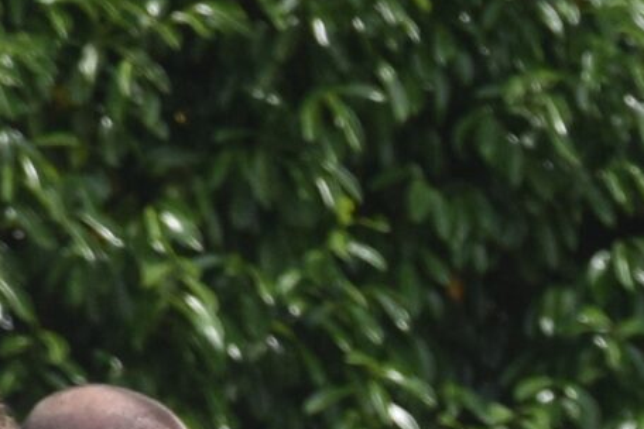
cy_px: 989
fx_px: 15809
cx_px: 1480
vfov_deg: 1.6
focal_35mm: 884
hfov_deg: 2.3
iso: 400
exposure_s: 1/1250
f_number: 5.6
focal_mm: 105
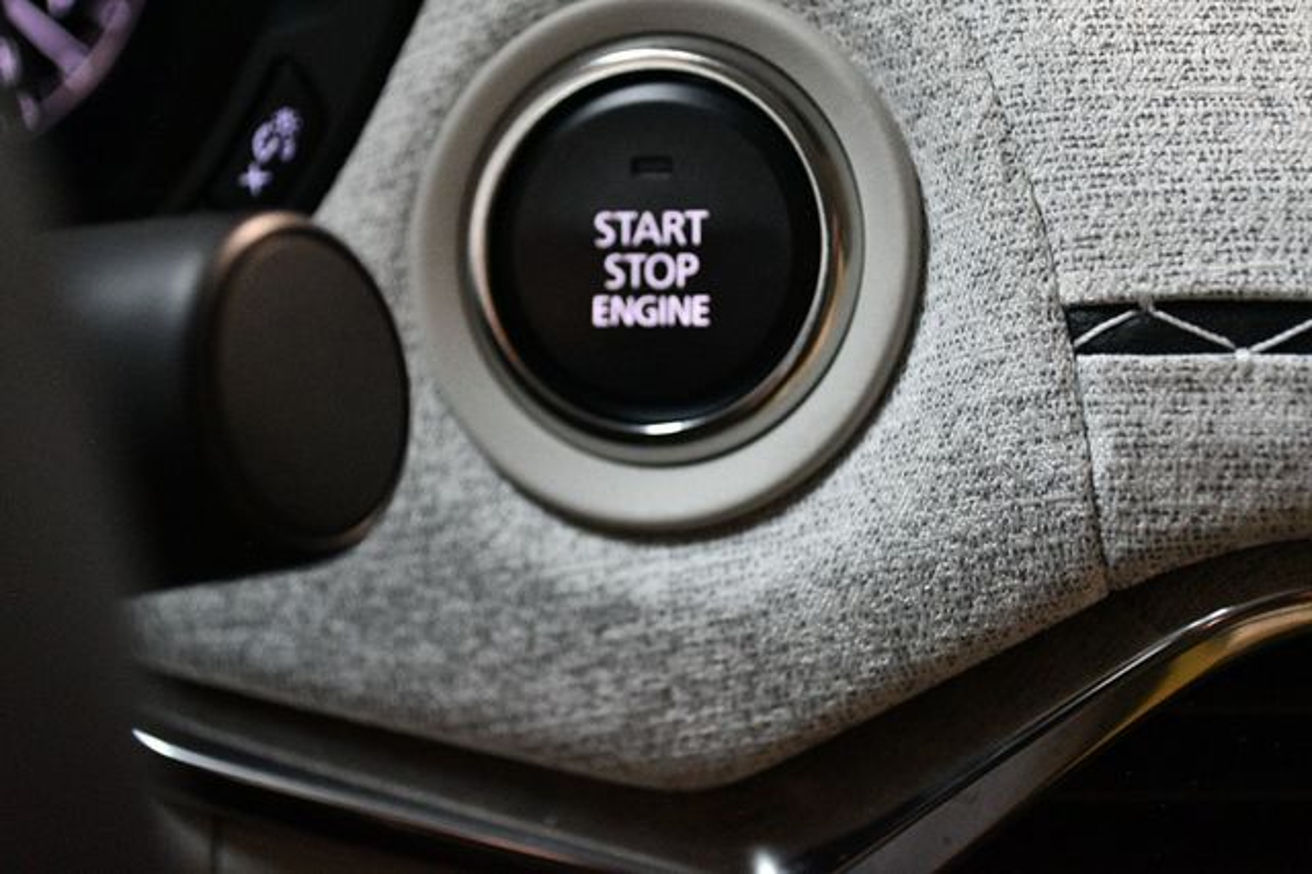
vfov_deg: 22.6
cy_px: 437
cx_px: 656
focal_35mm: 60
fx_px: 2185
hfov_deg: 33.4
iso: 5000
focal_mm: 40
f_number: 5.3
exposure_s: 1/60
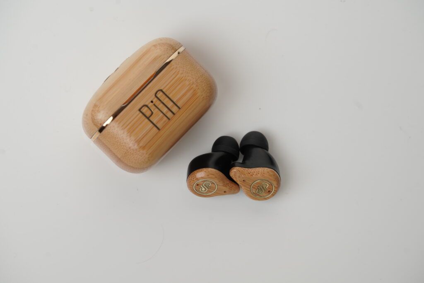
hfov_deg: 22.6
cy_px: 142
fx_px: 1060
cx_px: 212
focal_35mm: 90
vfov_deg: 15.2
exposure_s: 1/400
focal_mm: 90
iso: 320
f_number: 5.6
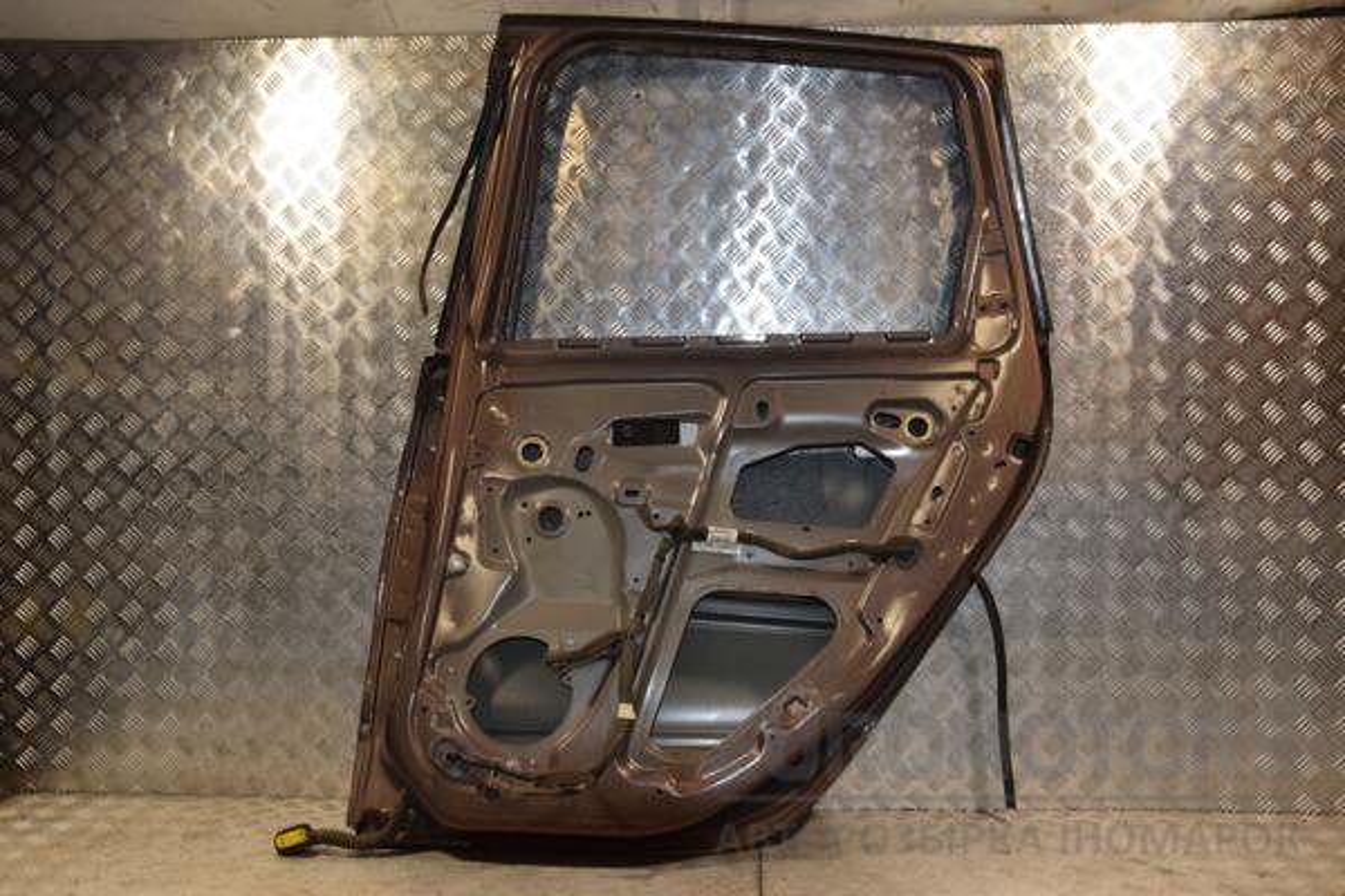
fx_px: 1233
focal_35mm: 33
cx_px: 672
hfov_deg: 57.2
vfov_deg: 40.0
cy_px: 448
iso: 800
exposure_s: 1/200
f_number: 8
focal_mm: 22
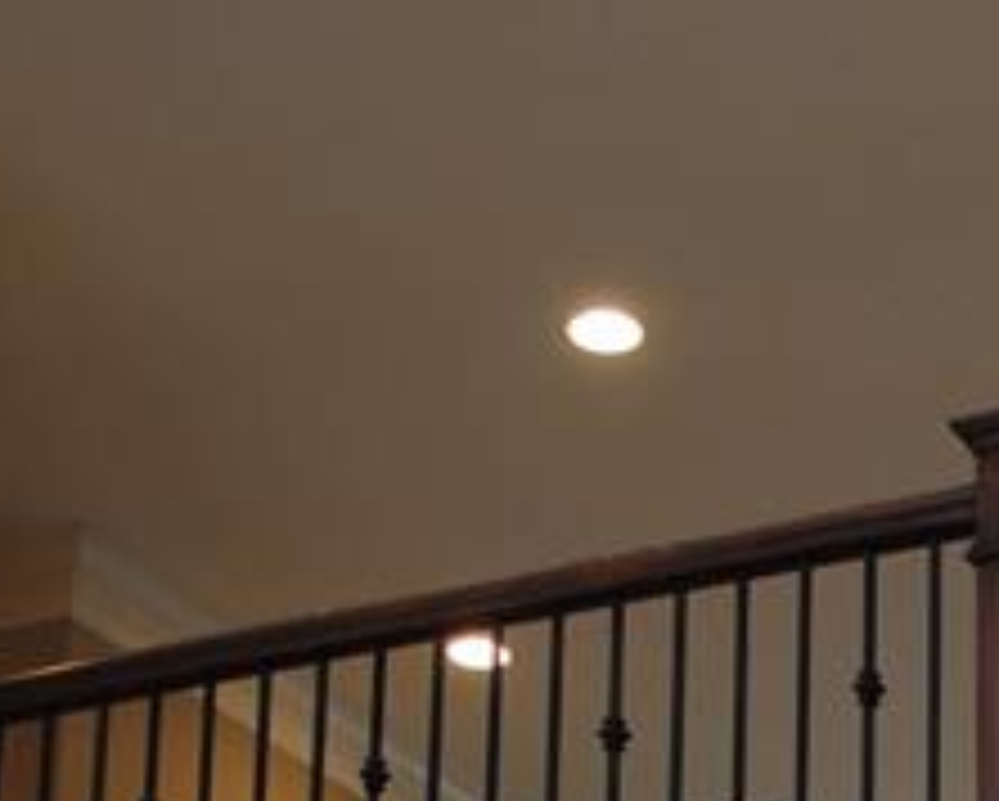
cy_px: 1465
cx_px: 1080
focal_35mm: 117
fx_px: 3462
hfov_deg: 16.0
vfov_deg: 12.1
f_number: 3.5
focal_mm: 18
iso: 200
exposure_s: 1/40
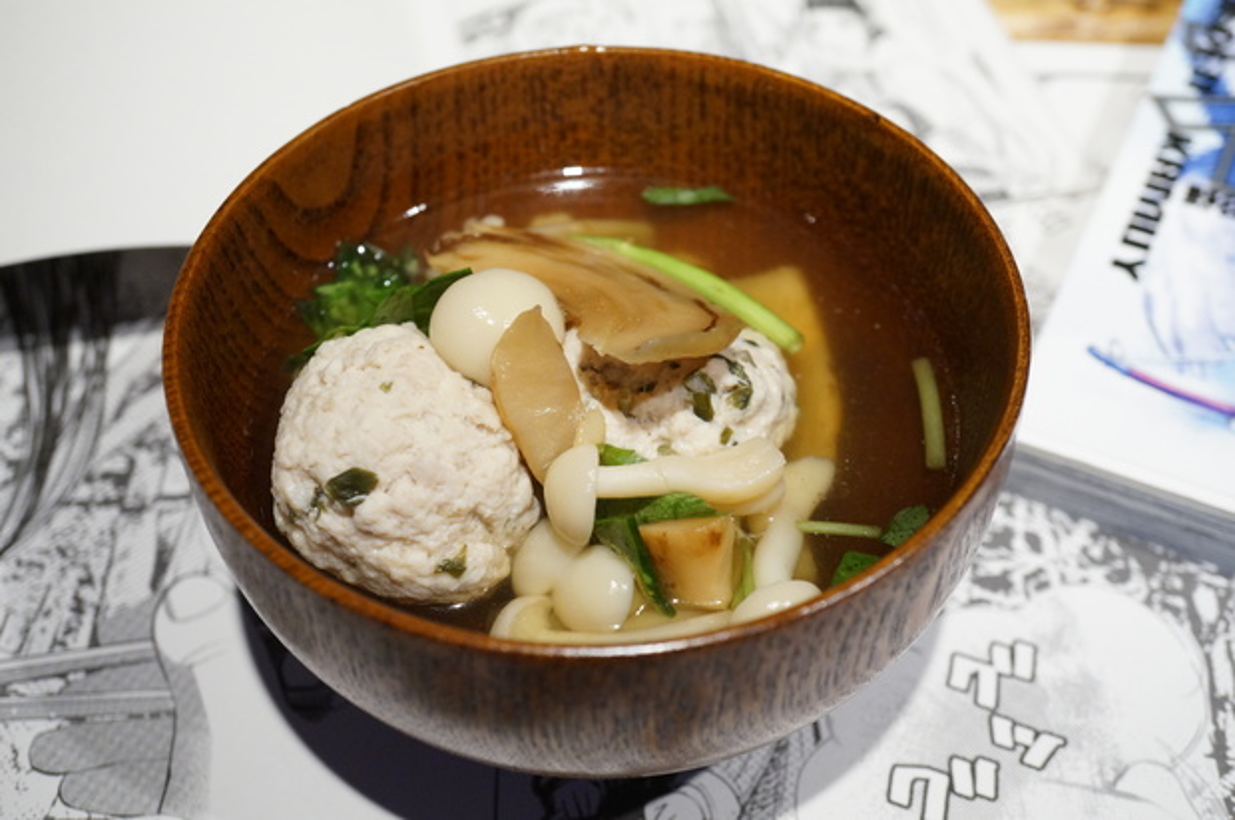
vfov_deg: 29.8
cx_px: 618
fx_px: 1542
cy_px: 410
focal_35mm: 45
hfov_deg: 43.6
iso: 1600
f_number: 5
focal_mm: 30
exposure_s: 1/160
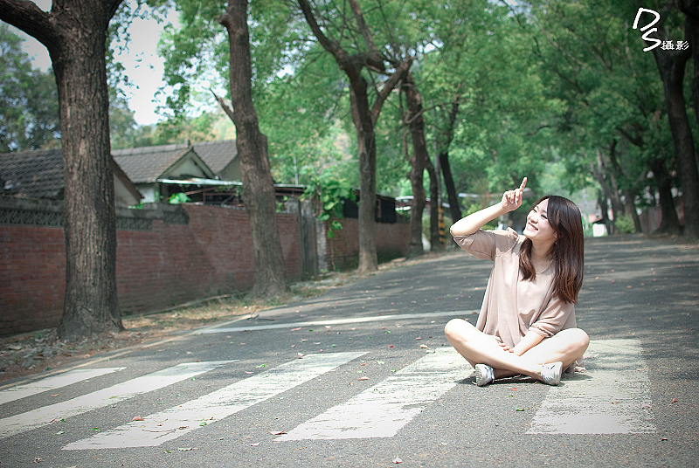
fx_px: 1021
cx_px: 350
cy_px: 234
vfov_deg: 25.8
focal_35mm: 52
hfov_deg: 37.8
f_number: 2.8
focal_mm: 35
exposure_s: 1/320
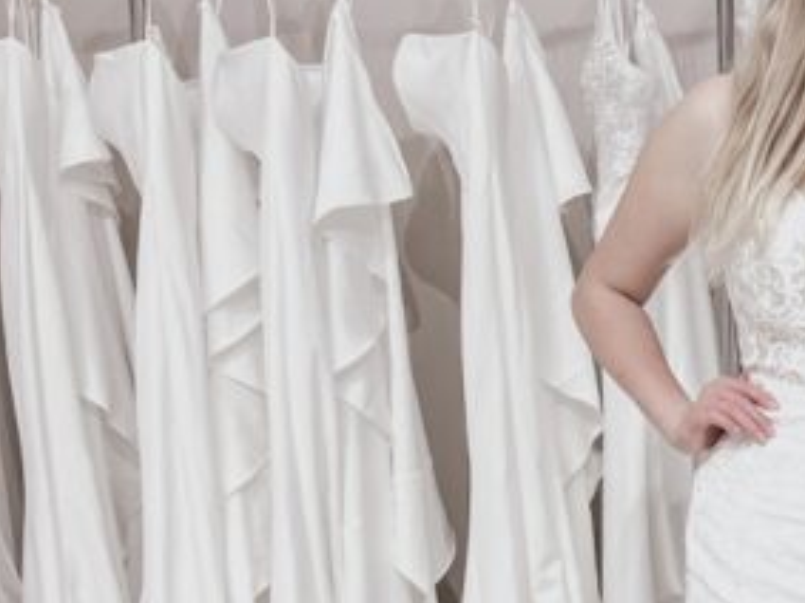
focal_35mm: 94
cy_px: 629
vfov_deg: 15.4
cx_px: 936
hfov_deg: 19.8
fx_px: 2185
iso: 40
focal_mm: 5.7
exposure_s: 1/250
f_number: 1.5
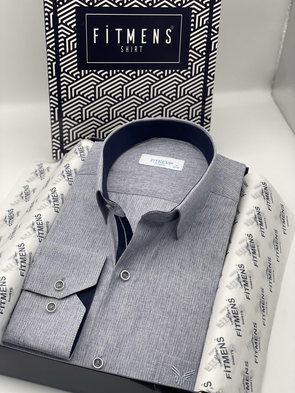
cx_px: 148
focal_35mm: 52
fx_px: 591
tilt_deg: -42.5
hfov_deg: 28.0
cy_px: 196
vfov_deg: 36.8
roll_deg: -2.0
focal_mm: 6
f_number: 2
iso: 40
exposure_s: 1/122
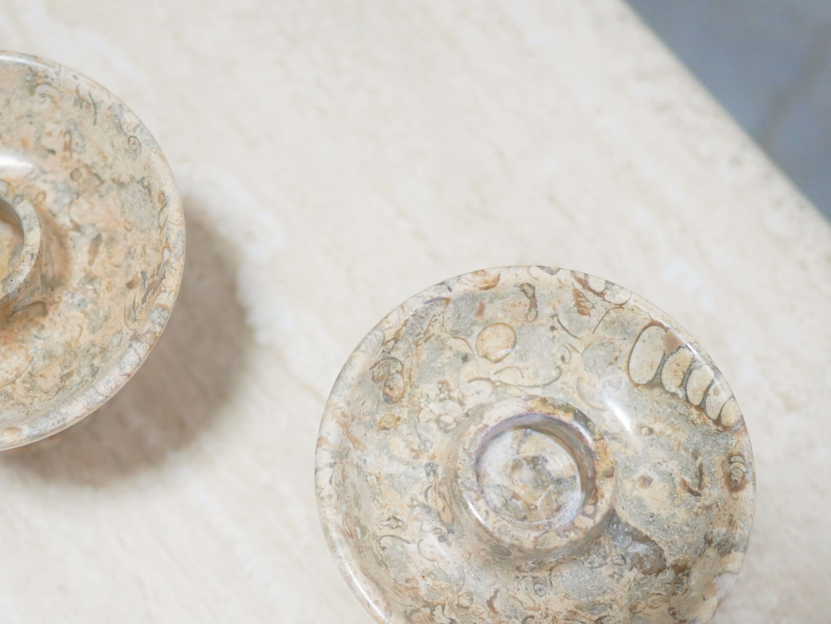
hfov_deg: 30.4
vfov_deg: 23.3
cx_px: 244
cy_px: 370
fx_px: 1513
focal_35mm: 63
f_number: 1.7
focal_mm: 20
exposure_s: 1/60
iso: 400
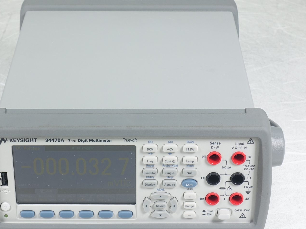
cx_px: 124
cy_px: 121
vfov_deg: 13.7
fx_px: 955
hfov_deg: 18.2
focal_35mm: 108
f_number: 5.6
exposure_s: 1/80
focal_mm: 25.7
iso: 125
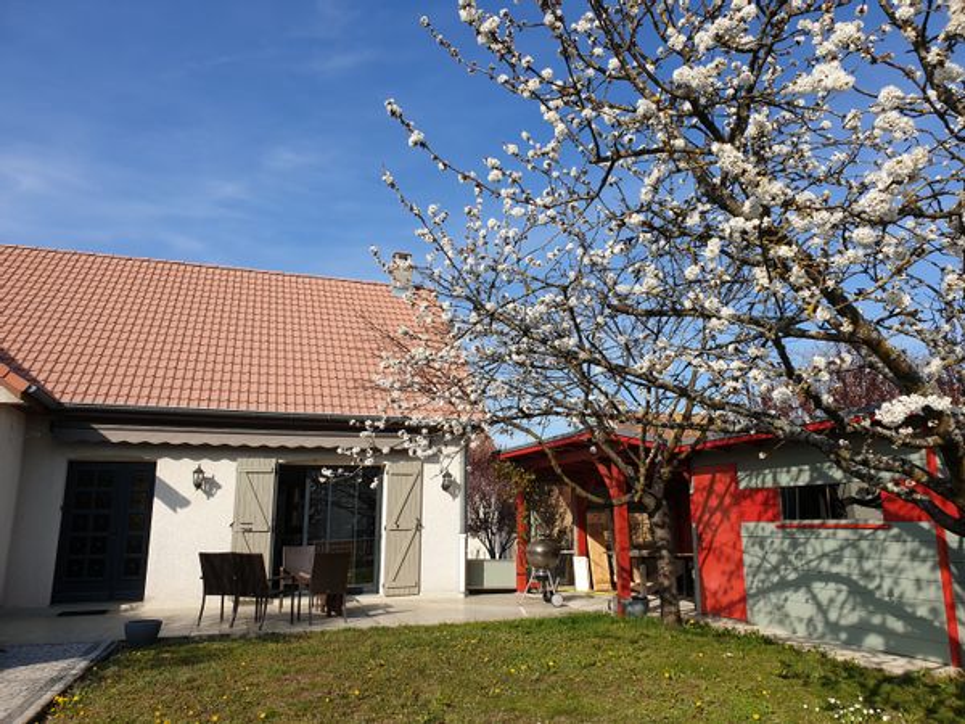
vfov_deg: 53.1
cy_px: 362
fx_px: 725
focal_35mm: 26
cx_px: 482
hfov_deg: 67.3
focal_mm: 4.3
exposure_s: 1/1506
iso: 50
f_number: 2.4
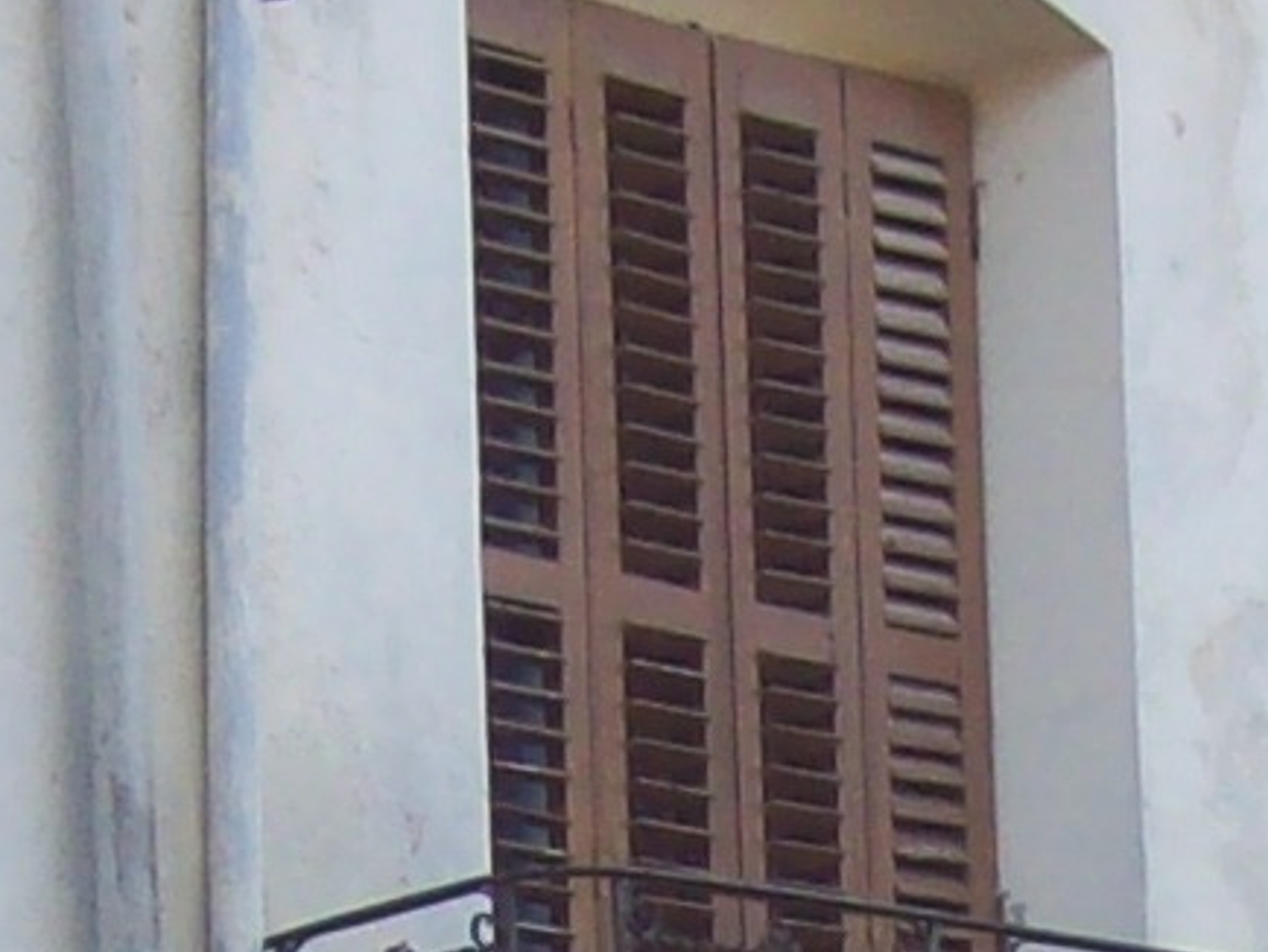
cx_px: 812
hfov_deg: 8.4
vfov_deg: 6.0
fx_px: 8650
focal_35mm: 236
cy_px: 2260
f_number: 2.7
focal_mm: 6
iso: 80
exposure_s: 1/138
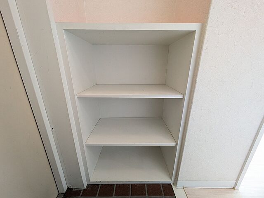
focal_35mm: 14
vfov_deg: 85.7
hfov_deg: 102.1
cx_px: 132
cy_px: 99
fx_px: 107
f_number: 2.2
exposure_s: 1/60
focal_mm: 1.83
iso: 238
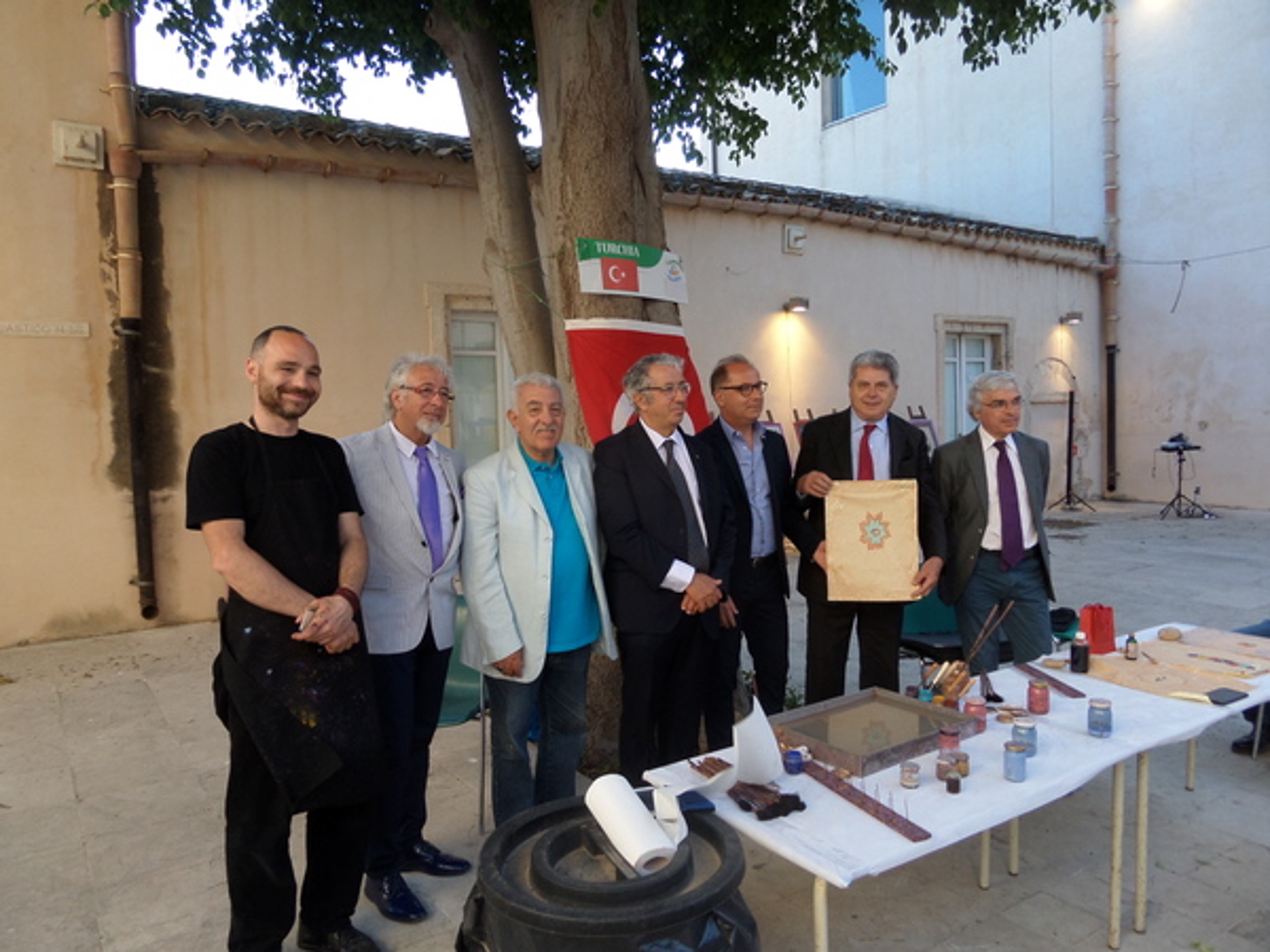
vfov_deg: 56.8
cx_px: 635
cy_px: 476
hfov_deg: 71.6
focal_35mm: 24
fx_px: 881
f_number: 3.2
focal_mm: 4
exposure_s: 1/90
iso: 80
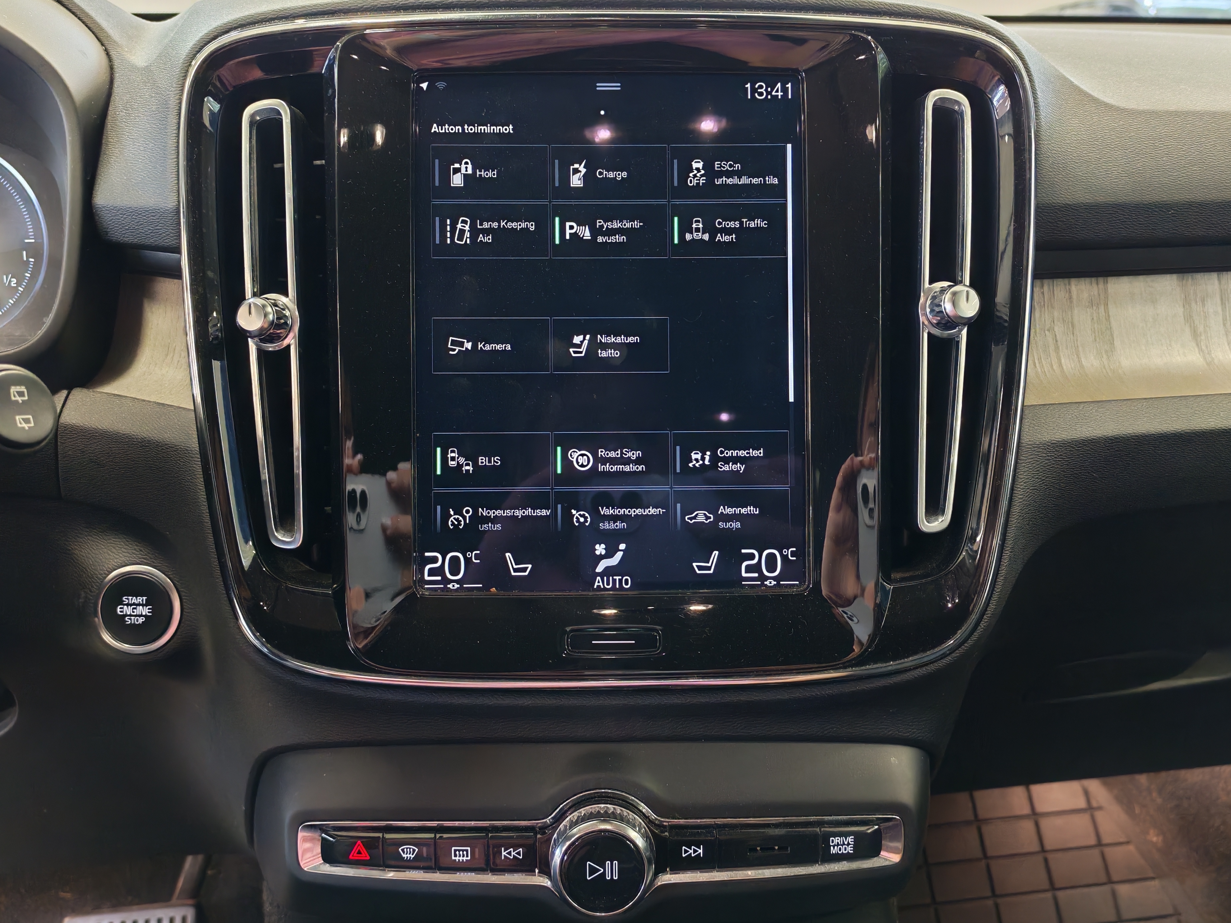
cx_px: 616
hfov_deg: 58.4
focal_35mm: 31
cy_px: 462
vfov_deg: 45.4
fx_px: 1102
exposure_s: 1/50
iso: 1600
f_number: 1.9
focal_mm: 6.12
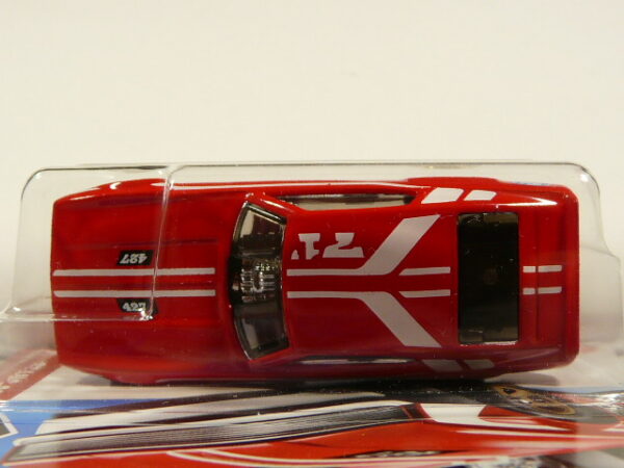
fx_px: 883
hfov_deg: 38.9
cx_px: 312
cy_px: 234
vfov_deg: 29.7
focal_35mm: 49
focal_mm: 5
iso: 100
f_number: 2.8
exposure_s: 1/80
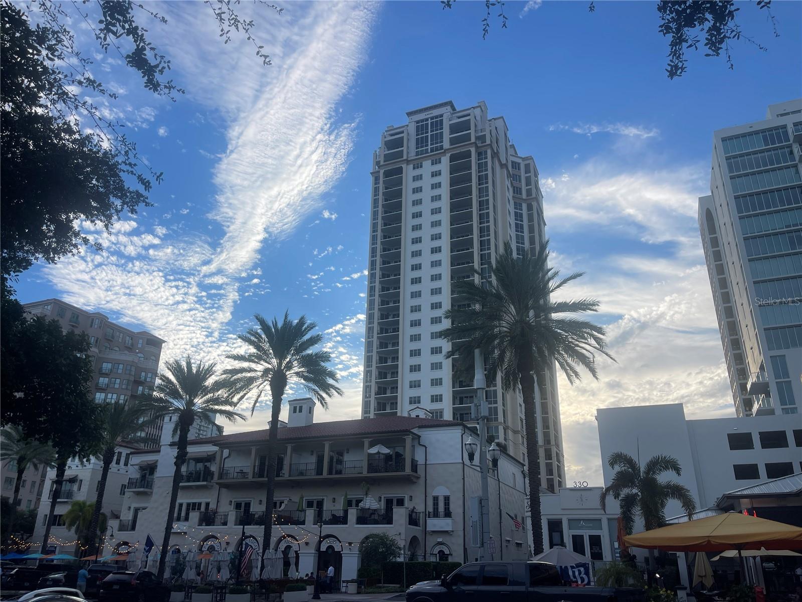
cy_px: 301
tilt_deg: +22.4
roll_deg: -1.8
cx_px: 401
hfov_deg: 69.4
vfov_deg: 54.9
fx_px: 579
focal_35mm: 25
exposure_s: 1/3344
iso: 32
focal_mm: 5.1
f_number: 1.6
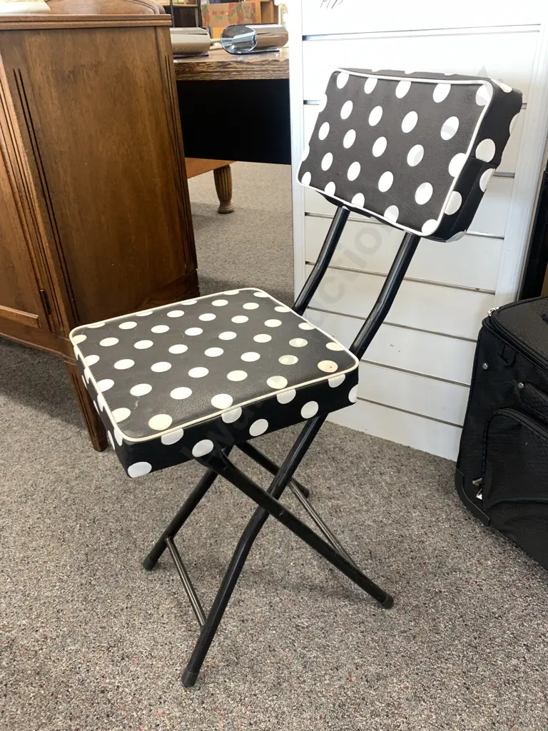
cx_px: 274
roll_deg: +2.9
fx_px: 549
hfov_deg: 53.1
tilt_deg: -30.5
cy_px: 366
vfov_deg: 67.3
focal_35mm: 26
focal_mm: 4.25
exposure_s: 1/50
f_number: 1.8
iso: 80
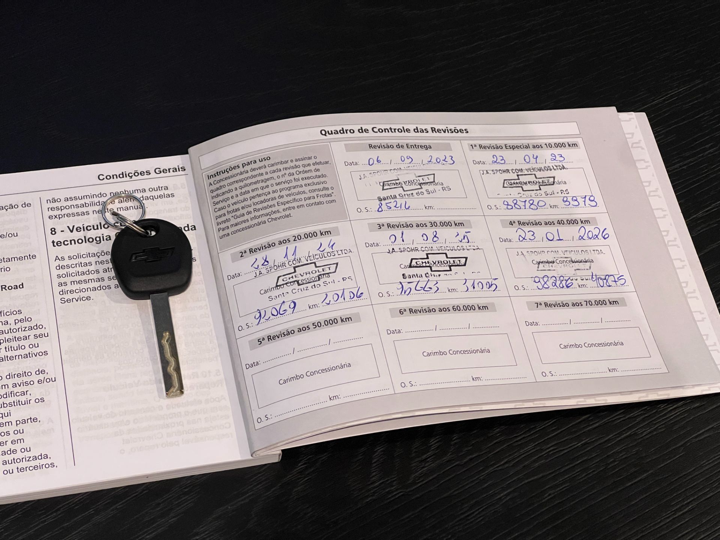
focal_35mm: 77
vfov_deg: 19.1
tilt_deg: -58.2
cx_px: 360
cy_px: 270
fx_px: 1602
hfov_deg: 25.3
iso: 320
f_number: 2.8
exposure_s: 1/60
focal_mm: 9
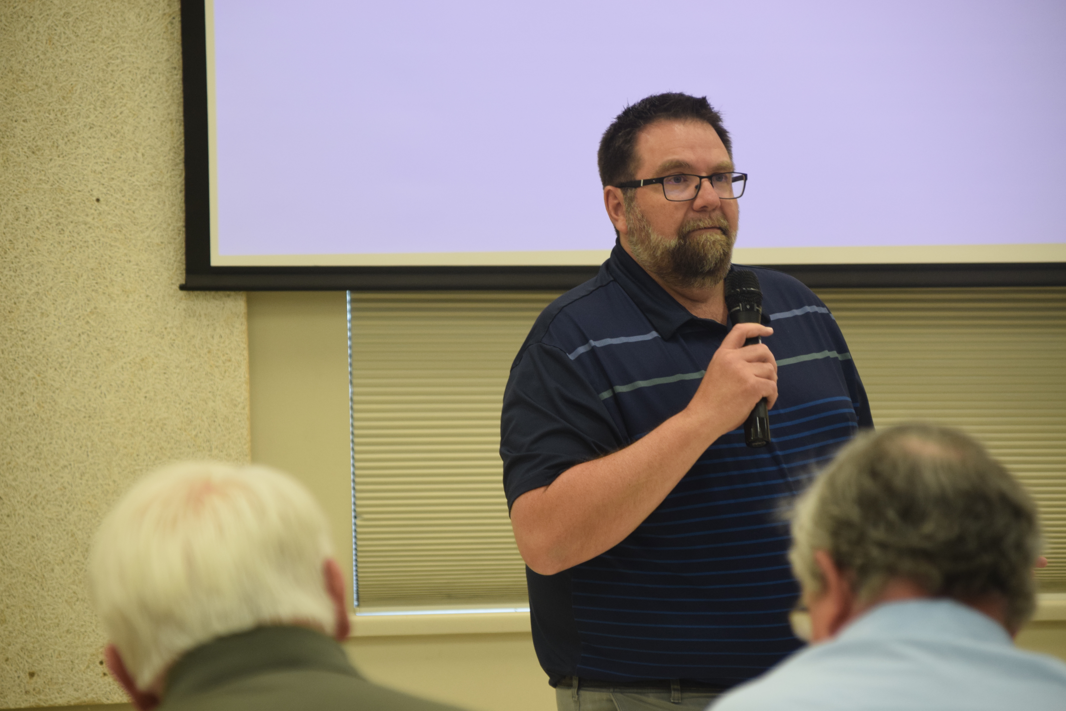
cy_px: 356
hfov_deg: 28.1
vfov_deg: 18.9
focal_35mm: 72
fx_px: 2132
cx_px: 533
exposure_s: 1/60
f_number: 4.8
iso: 900
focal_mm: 48
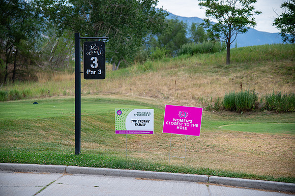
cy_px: 98
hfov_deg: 25.4
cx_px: 145
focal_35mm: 80
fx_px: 656
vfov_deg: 17.0
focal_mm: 78
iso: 200
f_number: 4
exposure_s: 1/1600
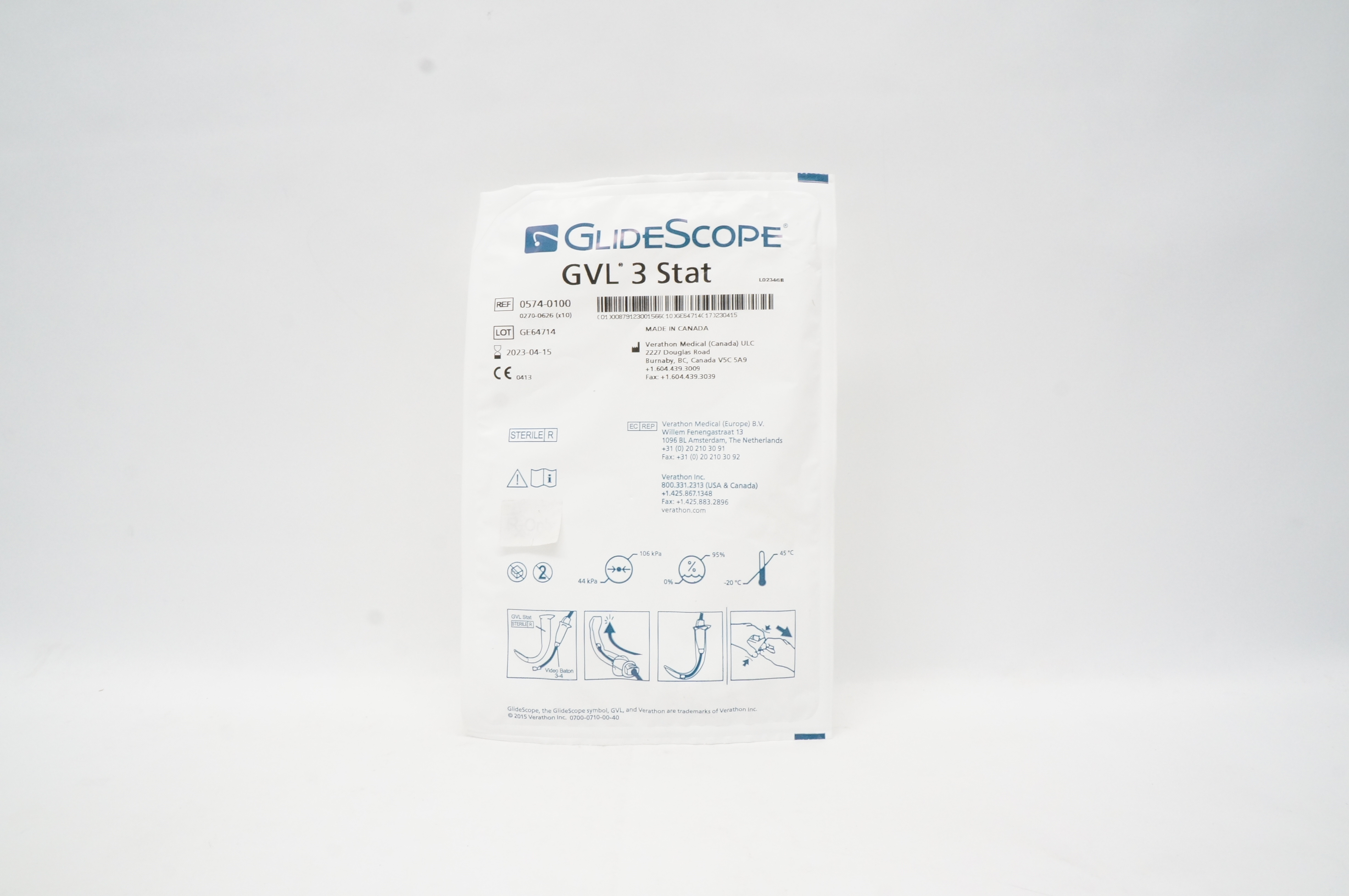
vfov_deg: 47.8
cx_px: 674
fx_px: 1011
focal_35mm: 27
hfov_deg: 67.4
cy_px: 448
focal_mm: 18
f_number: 13
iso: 1600
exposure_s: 1/30
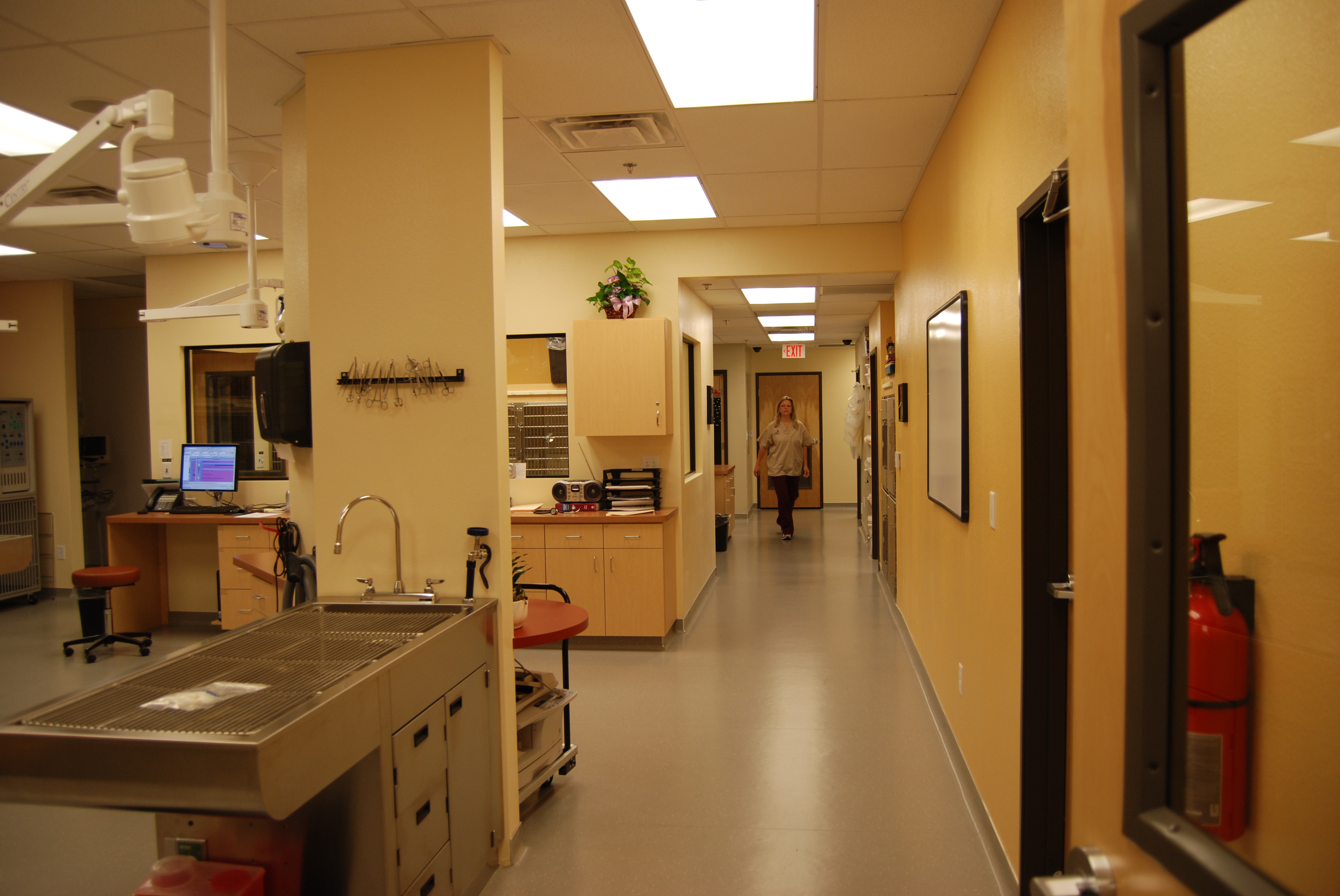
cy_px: 448
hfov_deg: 67.3
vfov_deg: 48.0
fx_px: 1006
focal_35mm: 27
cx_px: 670
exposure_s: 1/50
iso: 200
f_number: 3.5
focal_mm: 18
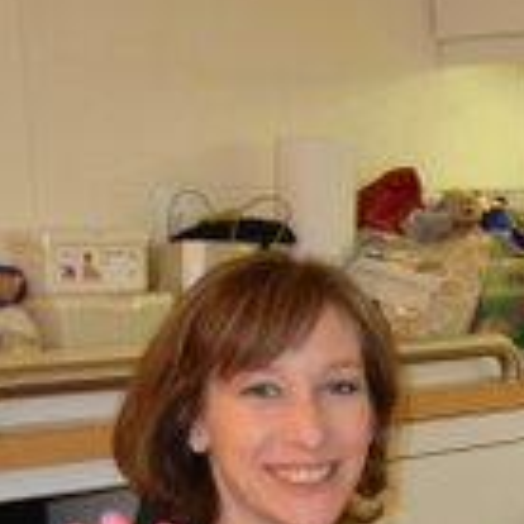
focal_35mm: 92
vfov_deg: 18.1
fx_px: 1576
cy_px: 592
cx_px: 661
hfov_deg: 17.8
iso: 200
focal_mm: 5.4
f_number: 3.5
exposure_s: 1/30
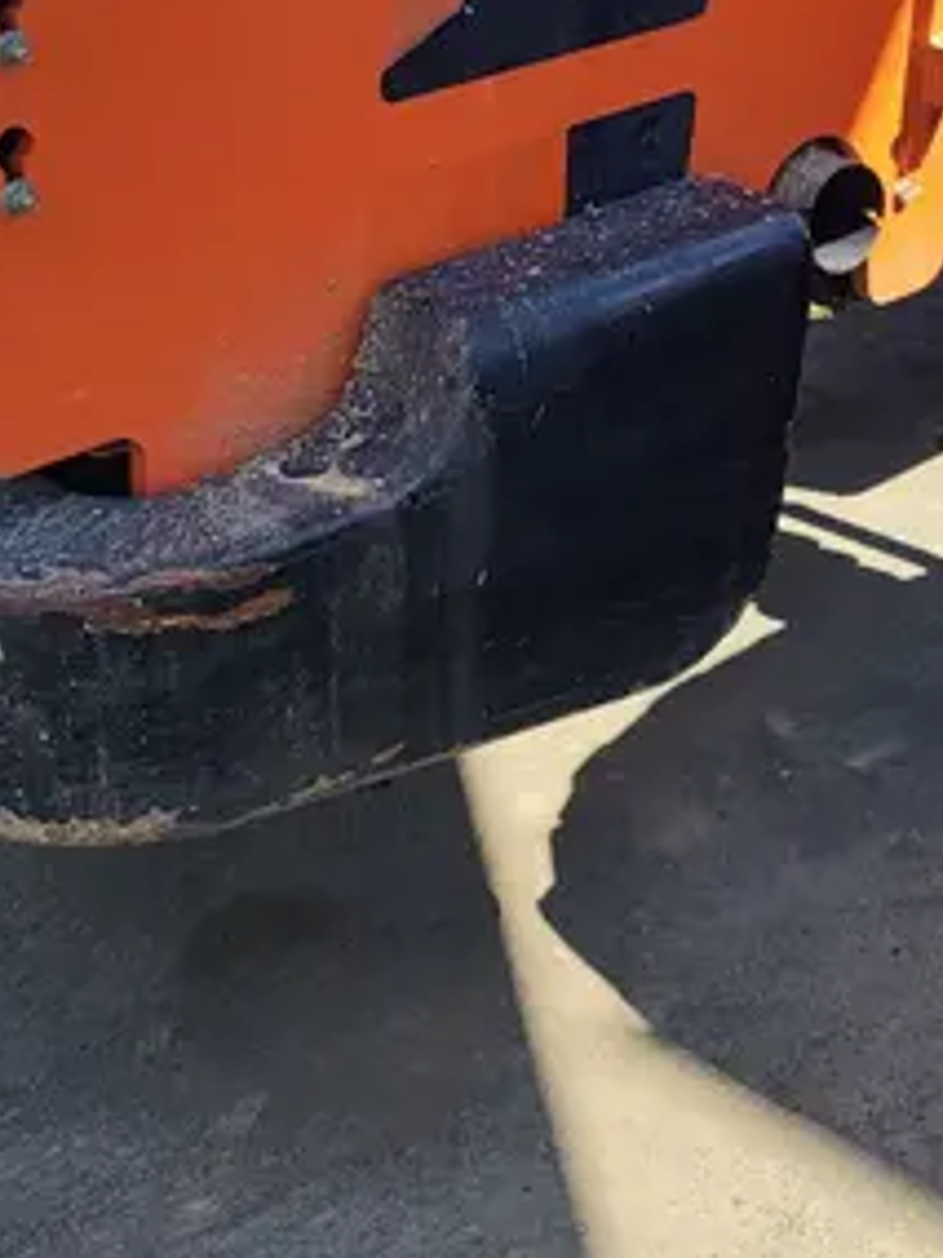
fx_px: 2434
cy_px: -241
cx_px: 885
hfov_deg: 21.3
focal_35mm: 67
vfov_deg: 26.0
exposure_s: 1/1546
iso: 40
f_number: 1.8
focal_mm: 5.4
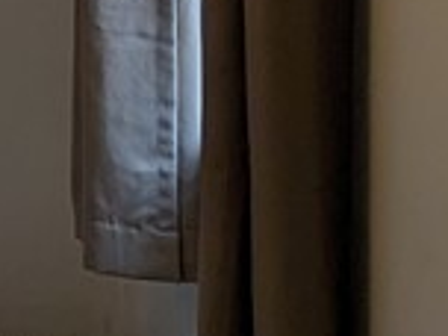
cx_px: -682
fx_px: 2084
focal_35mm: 161
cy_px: -327
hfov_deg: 10.3
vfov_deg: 8.7
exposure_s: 1/120
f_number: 1.85
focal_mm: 6.81
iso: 151
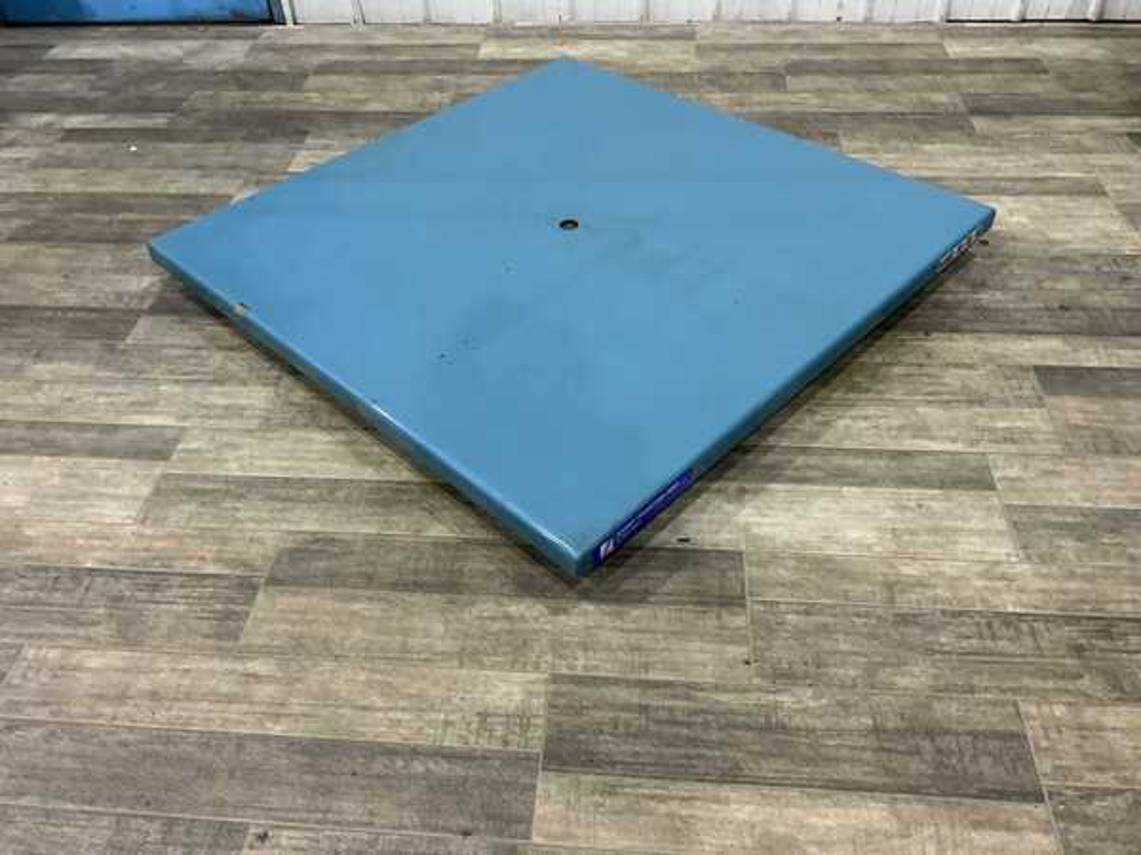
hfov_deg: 61.7
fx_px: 956
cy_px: 428
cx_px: 570
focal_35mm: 29
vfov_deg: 48.2
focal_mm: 3
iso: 160
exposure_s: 1/60
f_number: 1.8
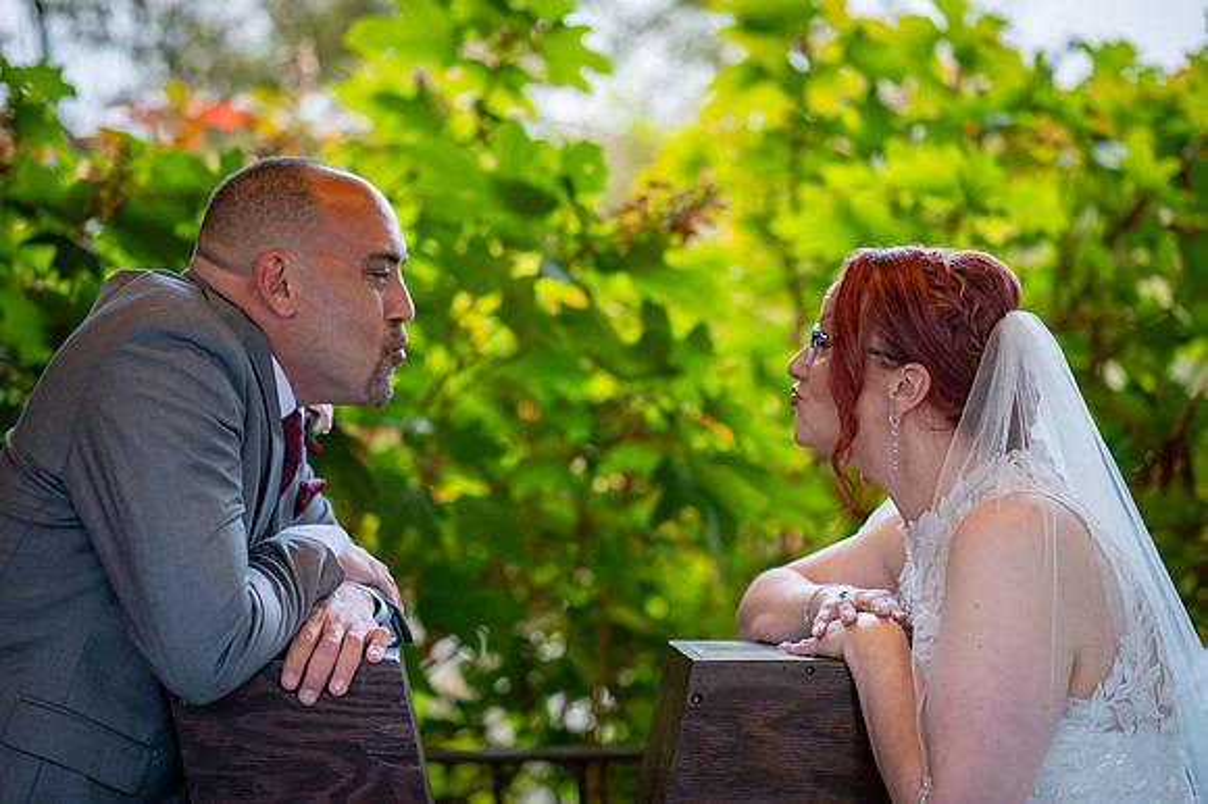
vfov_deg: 16.1
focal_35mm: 85
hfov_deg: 23.9
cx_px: 604
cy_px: 402
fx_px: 2850
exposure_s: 1/1600
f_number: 2.2
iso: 640
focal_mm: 85
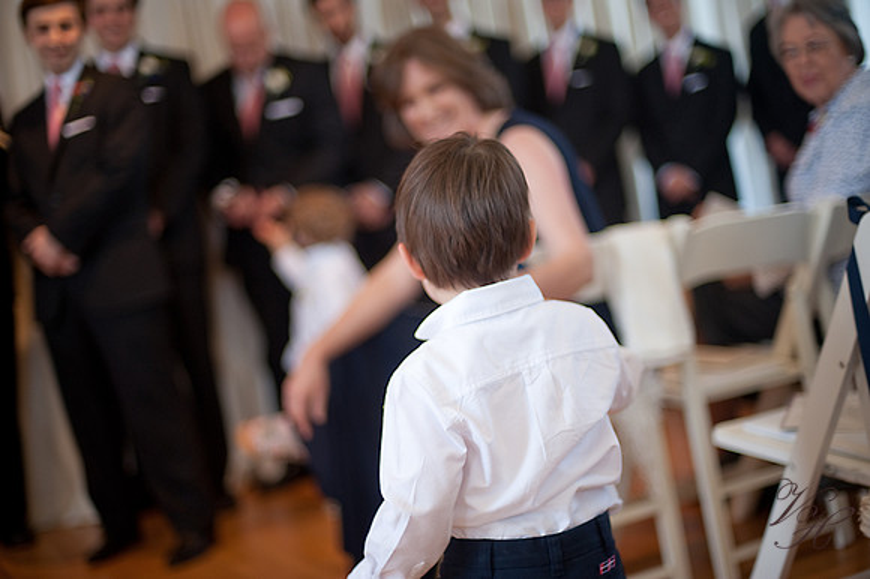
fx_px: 1208
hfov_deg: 39.6
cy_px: 290
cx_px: 435
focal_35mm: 50
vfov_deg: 27.0
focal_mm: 50
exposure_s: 1/320
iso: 200
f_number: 1.4
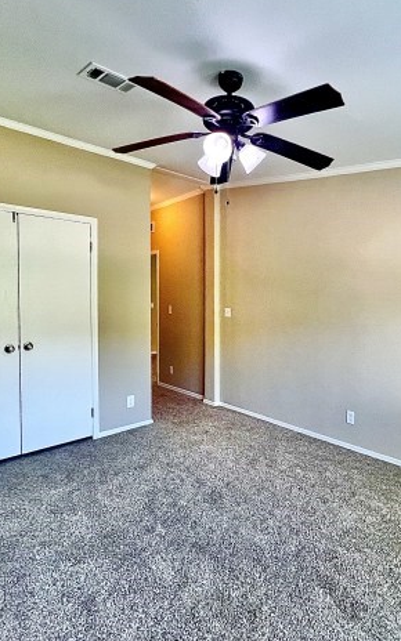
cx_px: 230
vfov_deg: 88.0
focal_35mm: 19
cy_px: 312
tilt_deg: -1.4
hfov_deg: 61.9
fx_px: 332
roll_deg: +0.0
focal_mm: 1.57
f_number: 1.8
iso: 250
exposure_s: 1/120
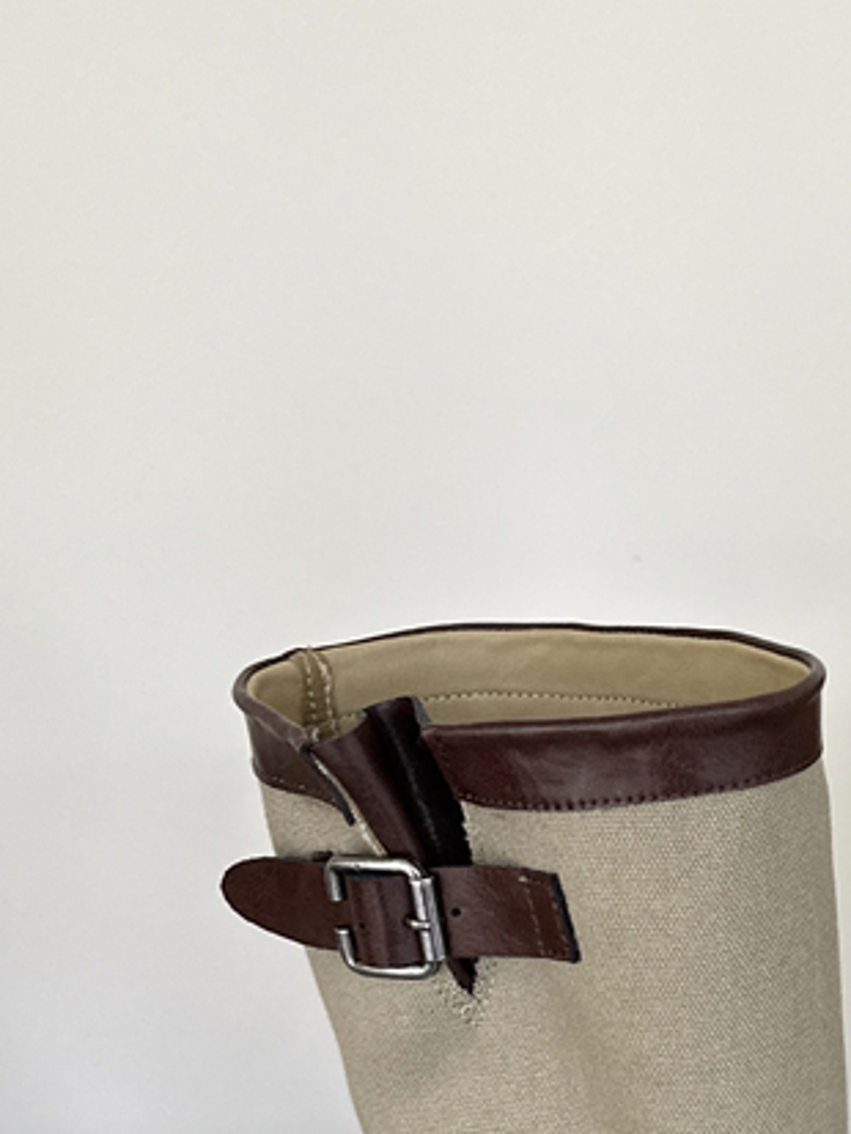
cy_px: 829
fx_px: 2031
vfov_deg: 30.7
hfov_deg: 21.9
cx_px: 1027
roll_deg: -1.7
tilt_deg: -19.0
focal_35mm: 62
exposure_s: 1/121
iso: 160
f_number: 1.78
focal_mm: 6.86
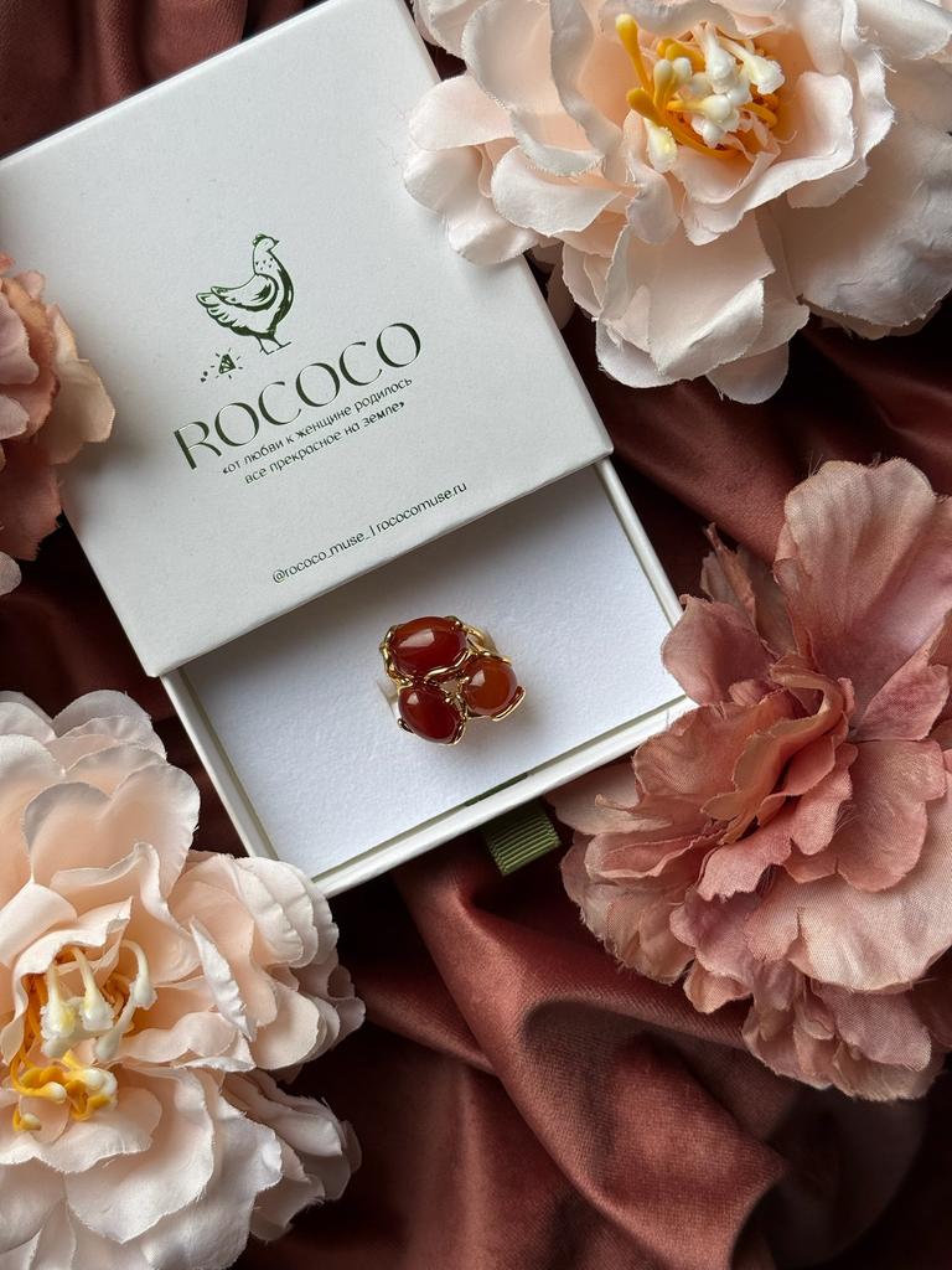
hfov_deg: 30.3
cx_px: 476
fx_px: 1760
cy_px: 635
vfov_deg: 39.7
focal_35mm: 48
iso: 64
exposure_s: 1/819
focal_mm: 6.76
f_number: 1.78
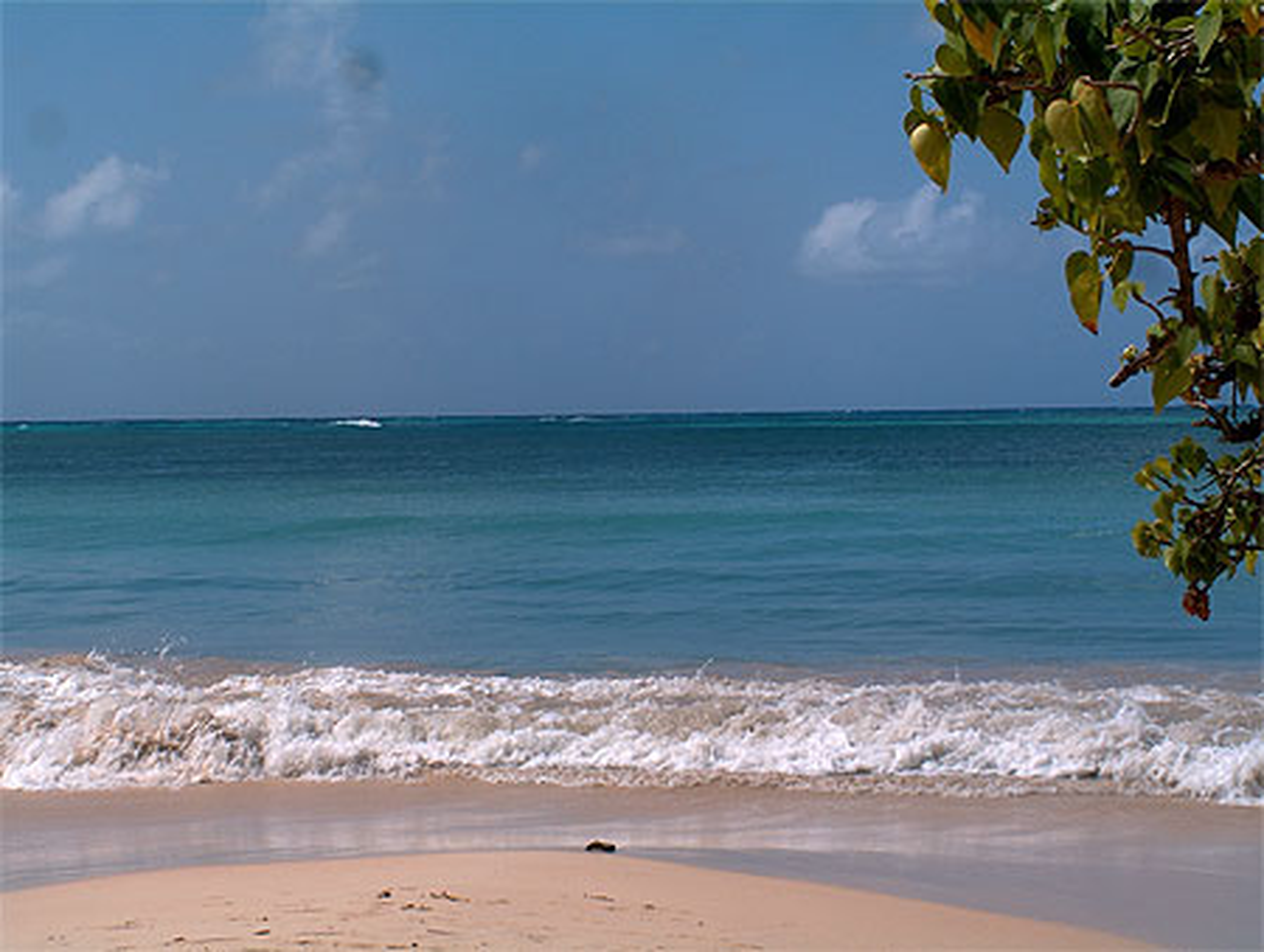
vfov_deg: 17.6
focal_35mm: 84
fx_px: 3072
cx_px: 632
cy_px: 476
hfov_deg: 23.2
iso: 100
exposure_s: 1/137
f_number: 11.7
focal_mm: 17.25
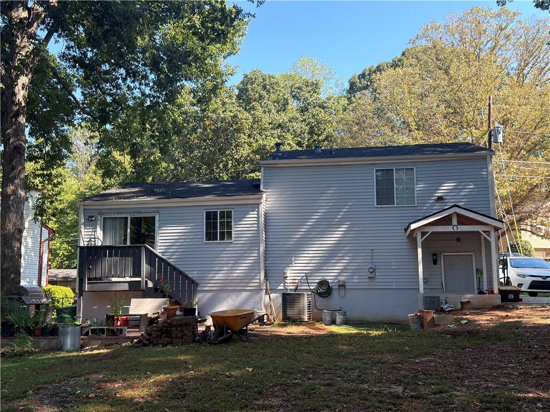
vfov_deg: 37.7
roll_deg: +0.4
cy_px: 206
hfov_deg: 49.0
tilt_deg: +8.9
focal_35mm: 38
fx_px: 603
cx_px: 275
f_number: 1.78
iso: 100
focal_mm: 6.76
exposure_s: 1/833
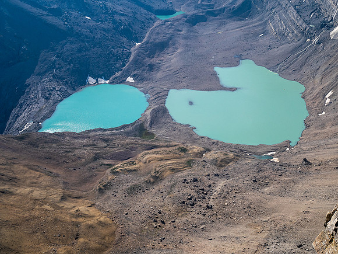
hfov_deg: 38.2
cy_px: 127
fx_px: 488
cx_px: 169
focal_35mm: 50
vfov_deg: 29.1
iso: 200
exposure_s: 1/640
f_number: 8
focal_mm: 25
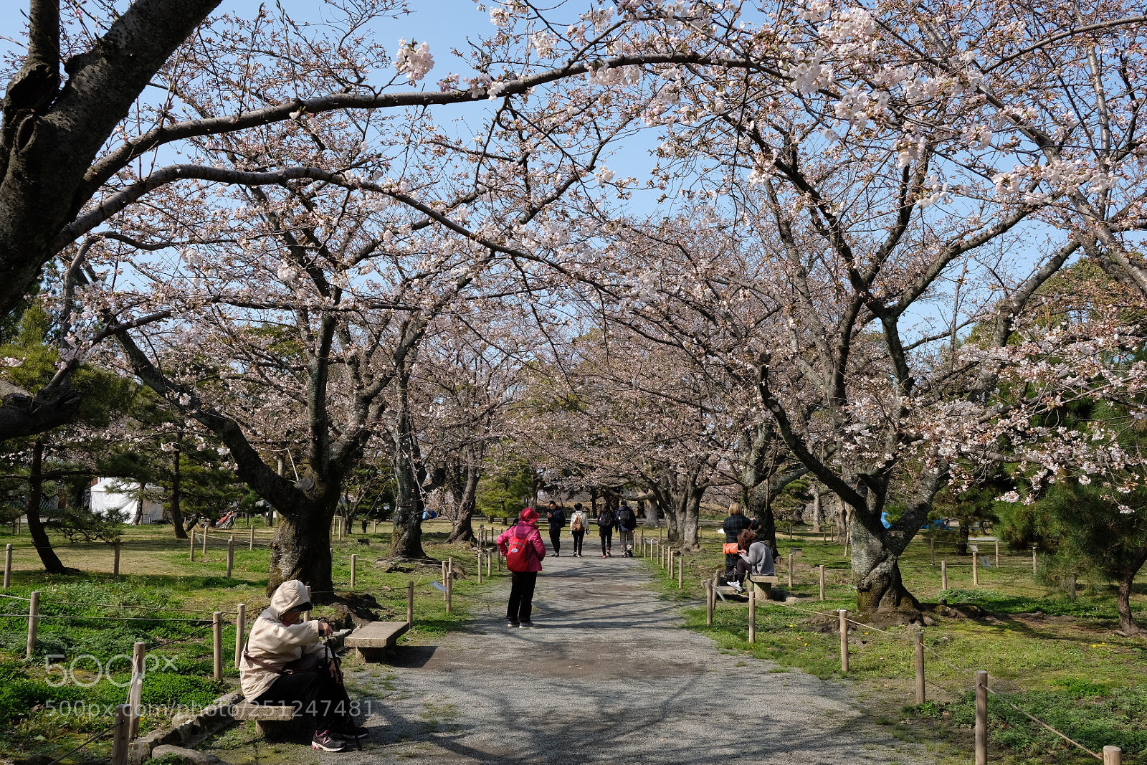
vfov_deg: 37.9
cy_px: 382
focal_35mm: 35
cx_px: 574
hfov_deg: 54.4
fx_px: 1115
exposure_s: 1/300
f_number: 8
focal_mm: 23
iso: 200
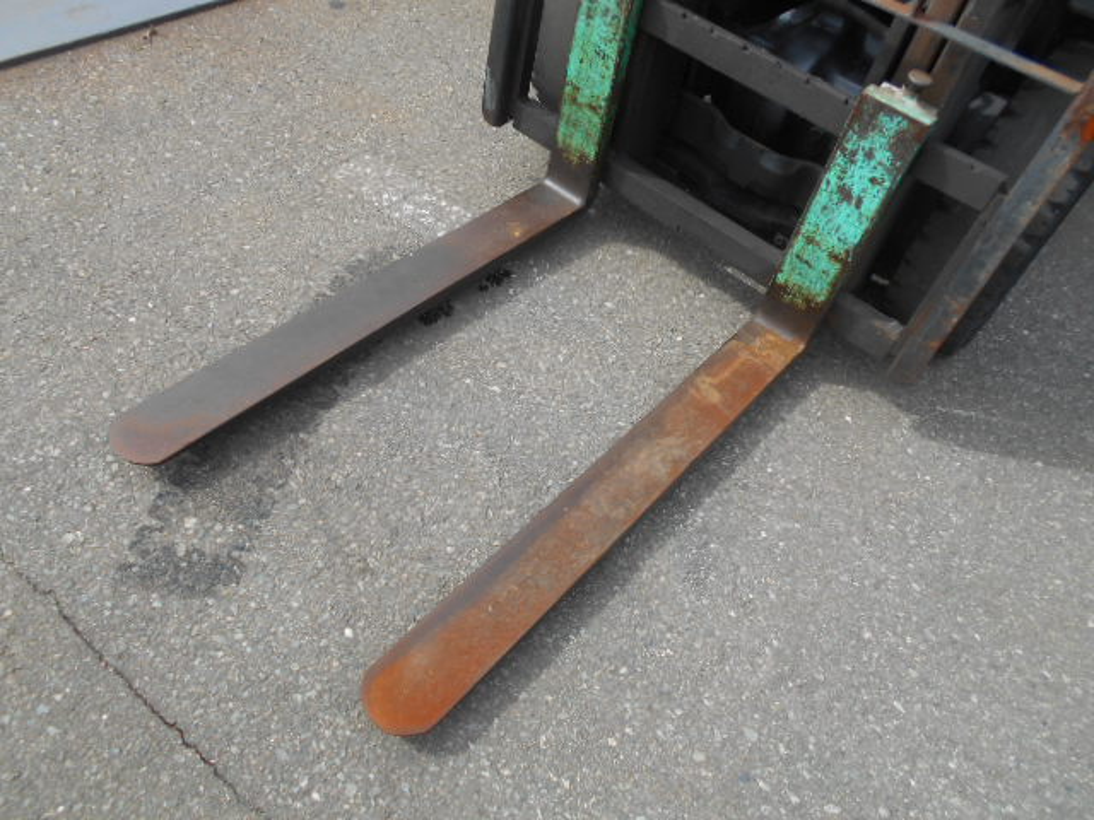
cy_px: 410
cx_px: 547
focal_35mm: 26
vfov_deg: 53.1
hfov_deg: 67.3
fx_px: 822
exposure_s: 1/500
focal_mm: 4.6
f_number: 3.2
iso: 80
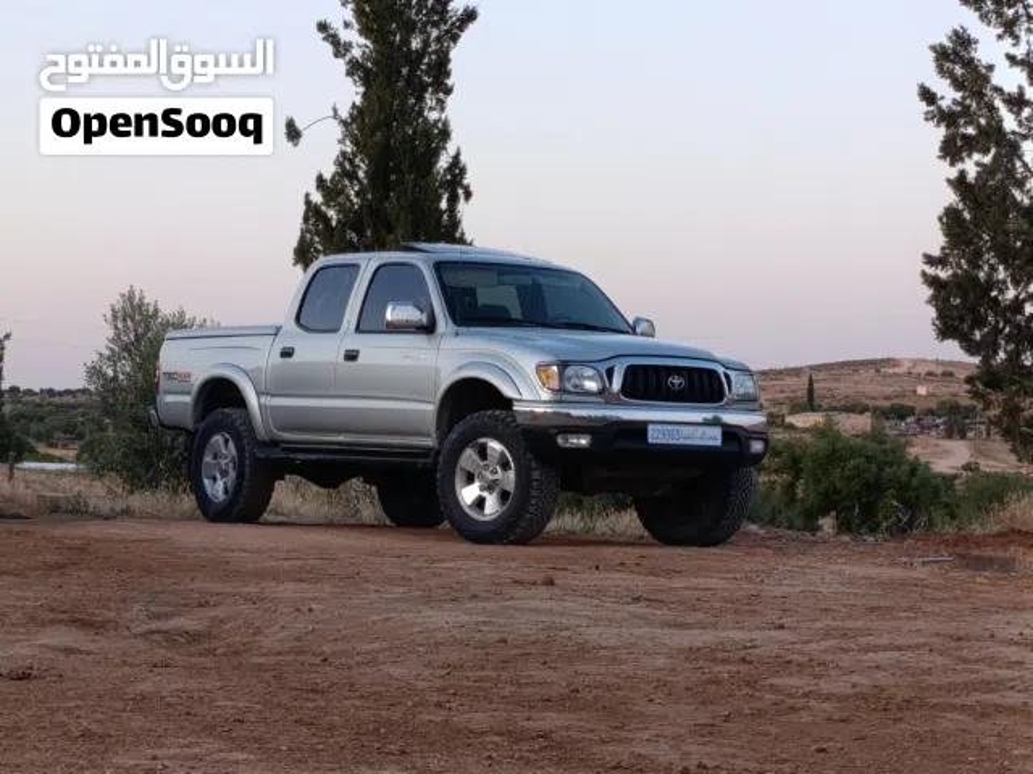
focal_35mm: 92
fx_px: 2745
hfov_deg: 21.3
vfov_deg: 16.1
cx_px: 516
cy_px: 387
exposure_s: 1/99.9
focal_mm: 6.11
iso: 160
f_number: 1.7
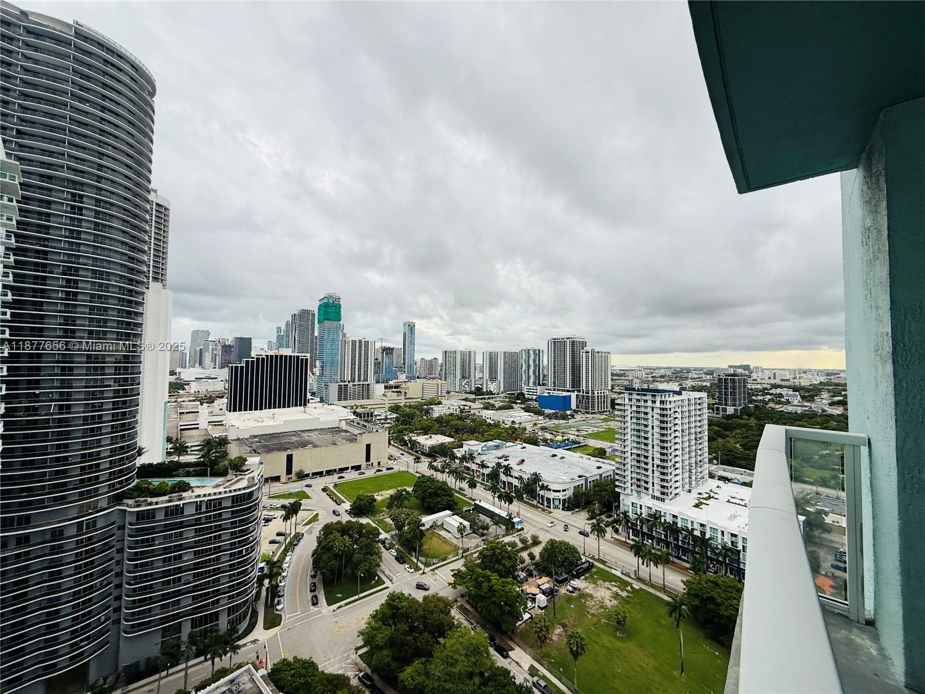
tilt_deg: +2.0
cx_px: 462
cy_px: 347
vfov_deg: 85.7
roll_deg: -1.4
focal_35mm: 14
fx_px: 374
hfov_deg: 102.1
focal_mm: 2.22
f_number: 2.2
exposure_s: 1/237
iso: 50
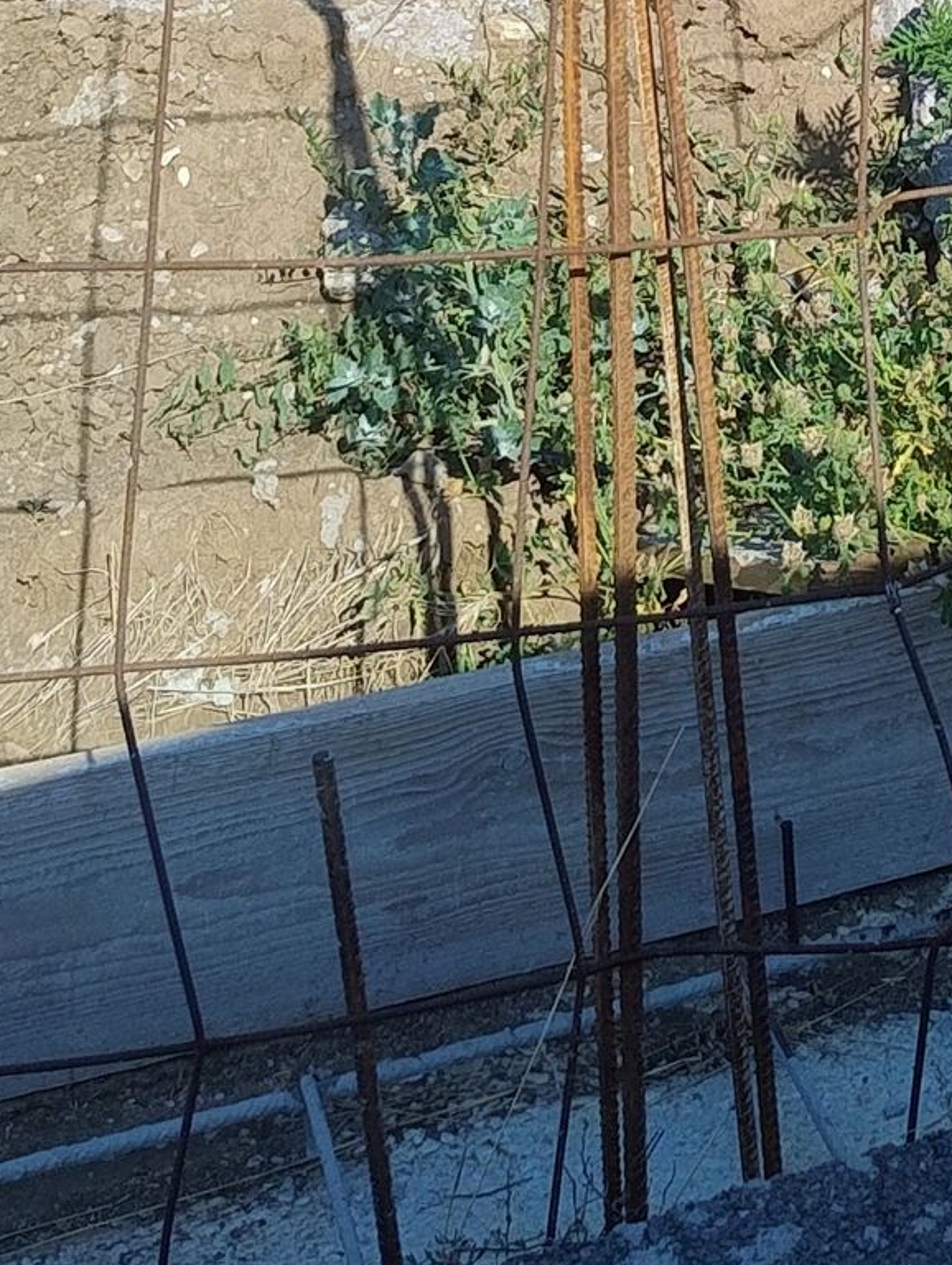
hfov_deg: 17.0
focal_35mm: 83
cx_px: 1135
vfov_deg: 20.3
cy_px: -616
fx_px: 3037
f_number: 1.8
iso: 100
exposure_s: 1/669
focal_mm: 5.56
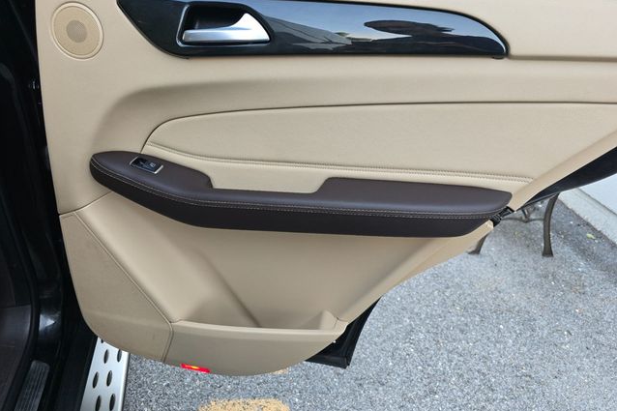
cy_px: 200
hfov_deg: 73.8
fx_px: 411
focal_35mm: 24
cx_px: 308
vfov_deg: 53.1
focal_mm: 6.3
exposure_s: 1/180
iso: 64
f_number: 1.7
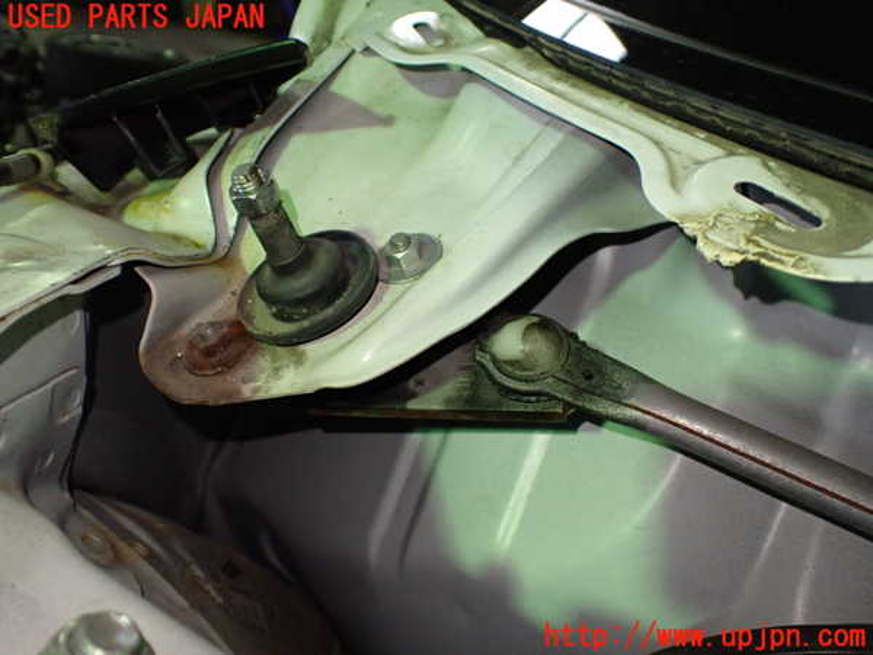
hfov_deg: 60.0
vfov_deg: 46.8
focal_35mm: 30
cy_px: 328
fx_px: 757
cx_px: 436
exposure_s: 1/125
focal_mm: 5.4
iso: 640
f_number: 2.3
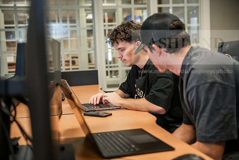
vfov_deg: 27.0
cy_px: 80
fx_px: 332
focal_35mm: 50
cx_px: 120
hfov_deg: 39.6
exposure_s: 1/160
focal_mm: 50
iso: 1600
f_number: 2.8
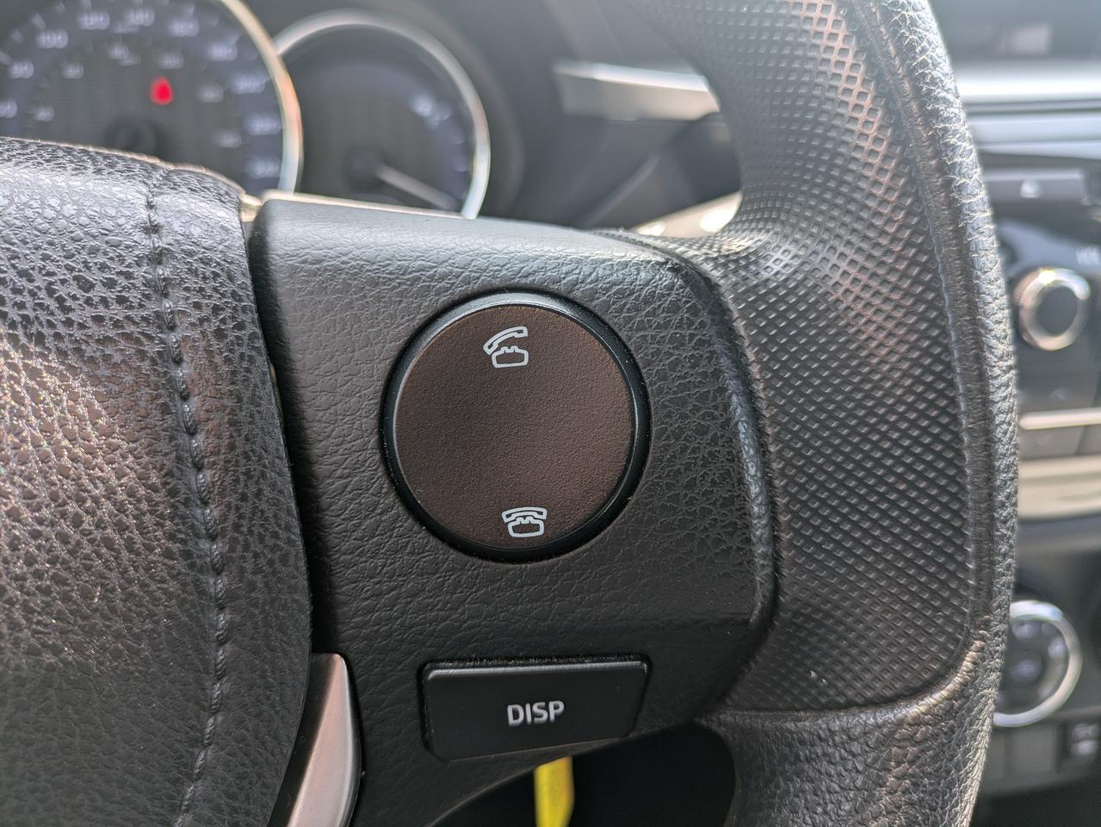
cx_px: 550
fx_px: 795
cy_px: 414
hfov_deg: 69.4
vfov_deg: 54.9
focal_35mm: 25
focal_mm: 5.43
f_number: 1.89
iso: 40
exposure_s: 1/100
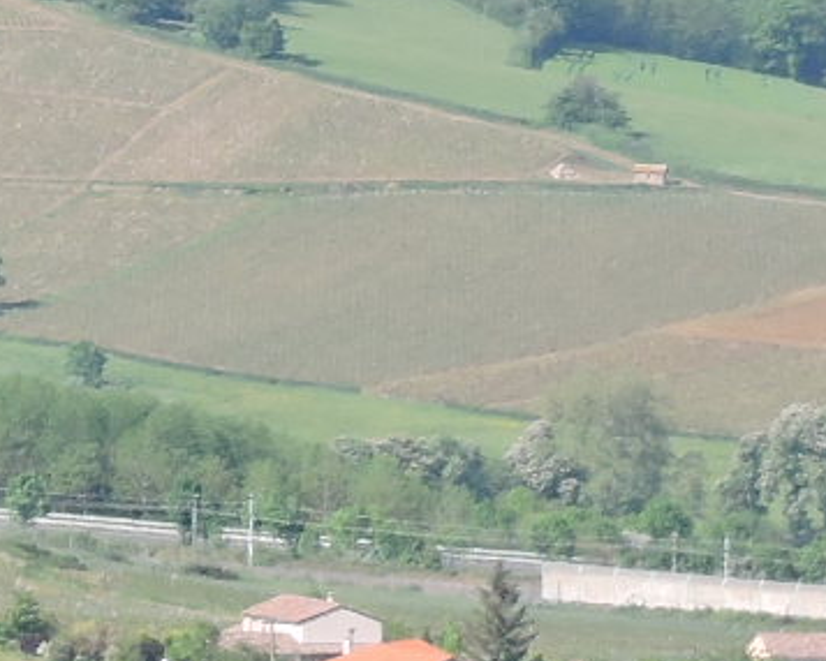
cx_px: -1497
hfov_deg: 2.5
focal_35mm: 776
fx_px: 18981
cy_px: 2
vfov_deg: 2.0
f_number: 5
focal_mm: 22.4
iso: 100
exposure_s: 1/320
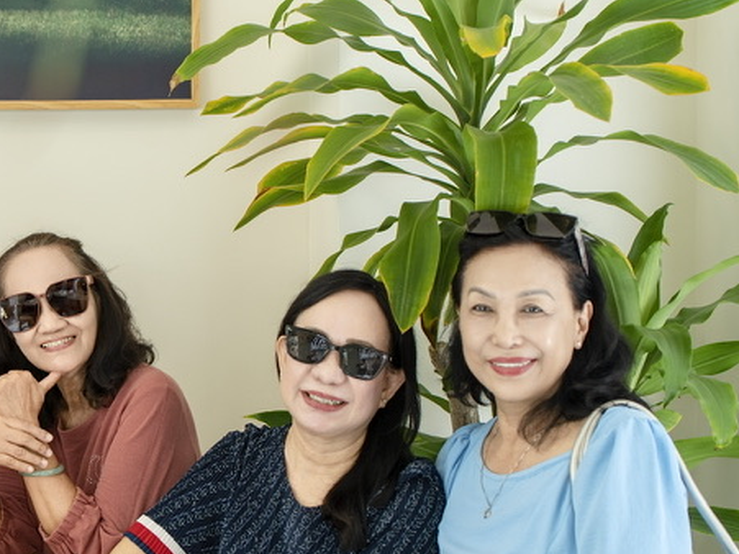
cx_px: 31
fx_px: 1729
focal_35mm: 81
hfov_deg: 23.3
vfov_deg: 18.1
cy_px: 377
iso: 100
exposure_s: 1/100
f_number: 2
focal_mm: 35
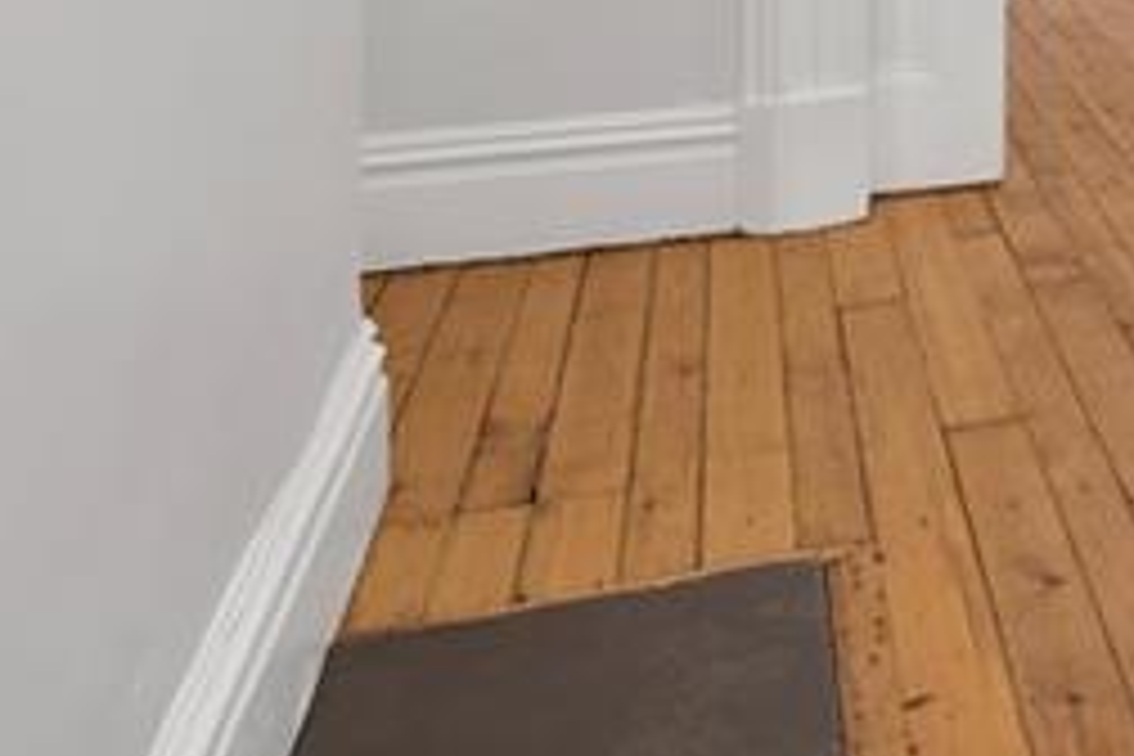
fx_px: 2047
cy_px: -374
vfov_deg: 18.5
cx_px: 1935
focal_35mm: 65
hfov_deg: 22.0
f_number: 9
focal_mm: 16
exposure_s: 1/3
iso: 250
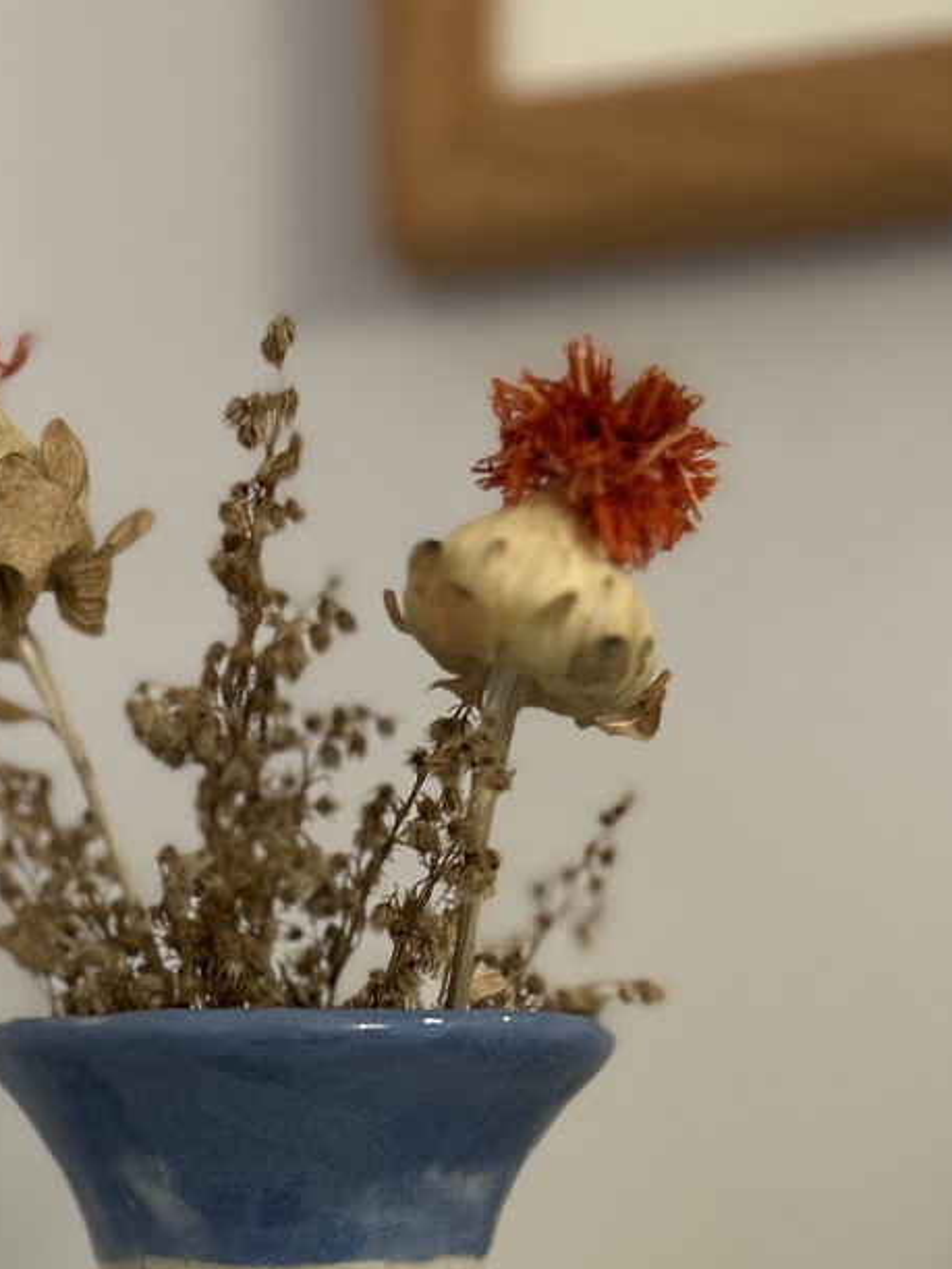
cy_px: 1371
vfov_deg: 26.5
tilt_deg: -2.8
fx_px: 2493
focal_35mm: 68
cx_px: 301
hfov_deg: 21.5
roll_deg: +0.3
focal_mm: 5.7
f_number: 1.5
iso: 125
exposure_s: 1/60
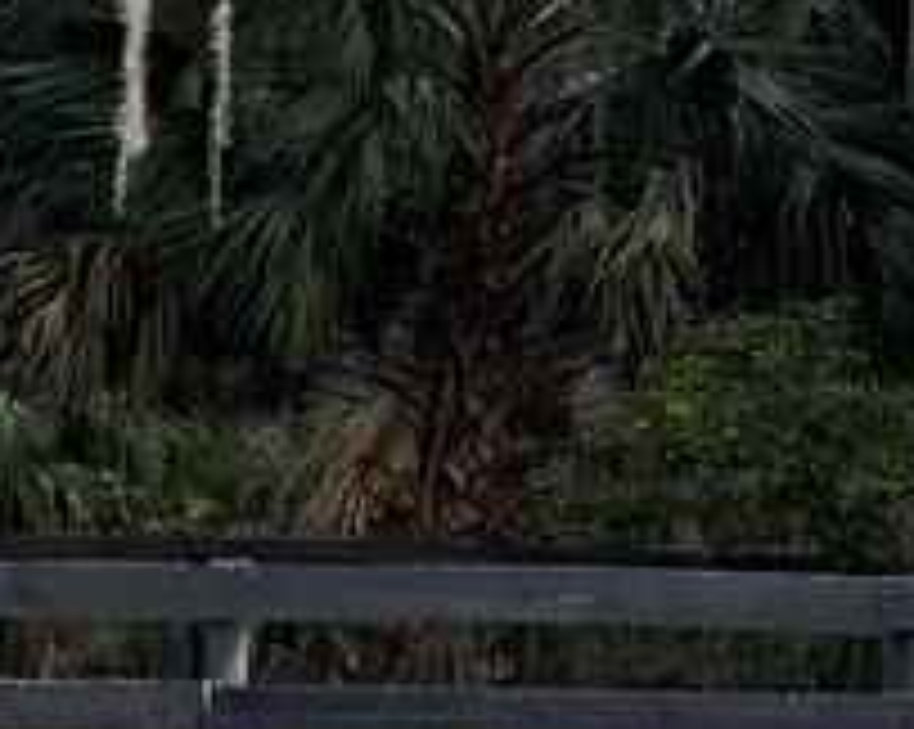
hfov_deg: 7.5
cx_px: 3404
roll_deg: -1.4
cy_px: 104
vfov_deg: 7.7
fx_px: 5405
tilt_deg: +4.5
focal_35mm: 200
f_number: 1.6
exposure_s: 1/615
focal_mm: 5.96
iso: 50
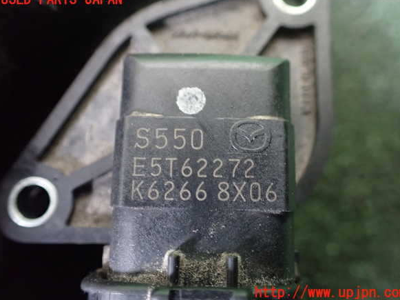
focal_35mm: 31
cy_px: 146
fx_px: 358
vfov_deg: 45.4
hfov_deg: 58.4
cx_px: 204
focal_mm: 5.4
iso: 1250
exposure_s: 1/30
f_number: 2.3
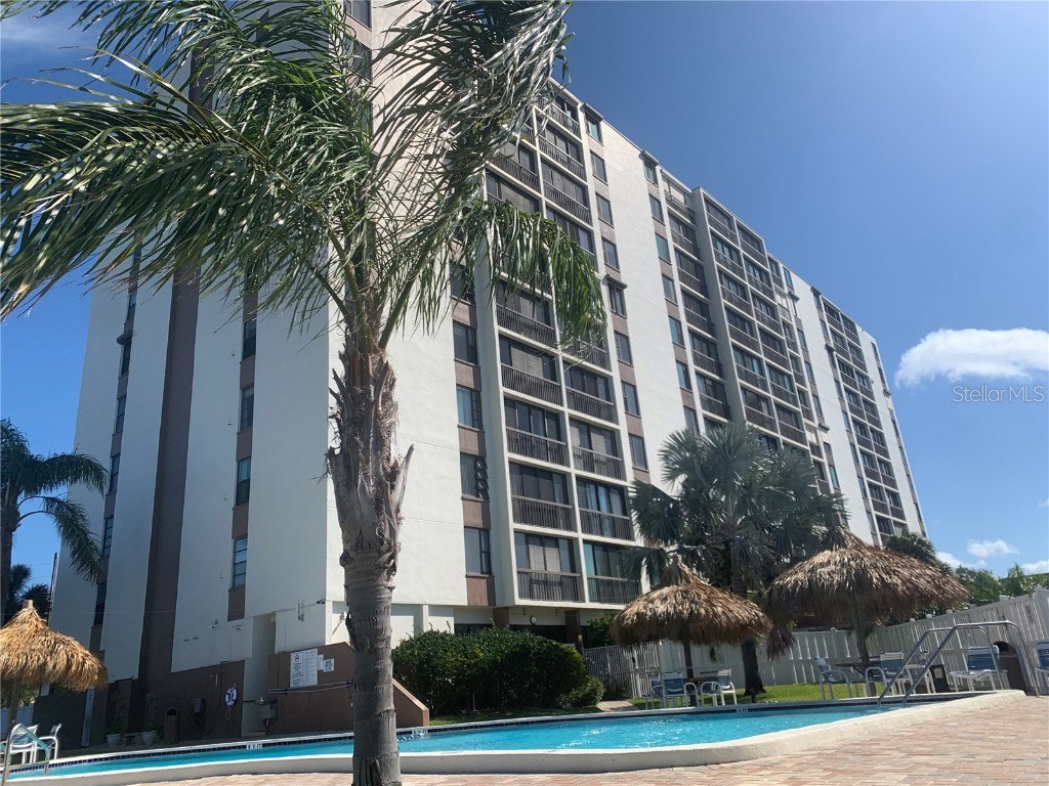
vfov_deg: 53.1
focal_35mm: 26
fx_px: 788
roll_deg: +4.6
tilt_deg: +22.0
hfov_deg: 67.3
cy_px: 393
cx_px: 524
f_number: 1.8
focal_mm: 4.25
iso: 25
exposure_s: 1/3521
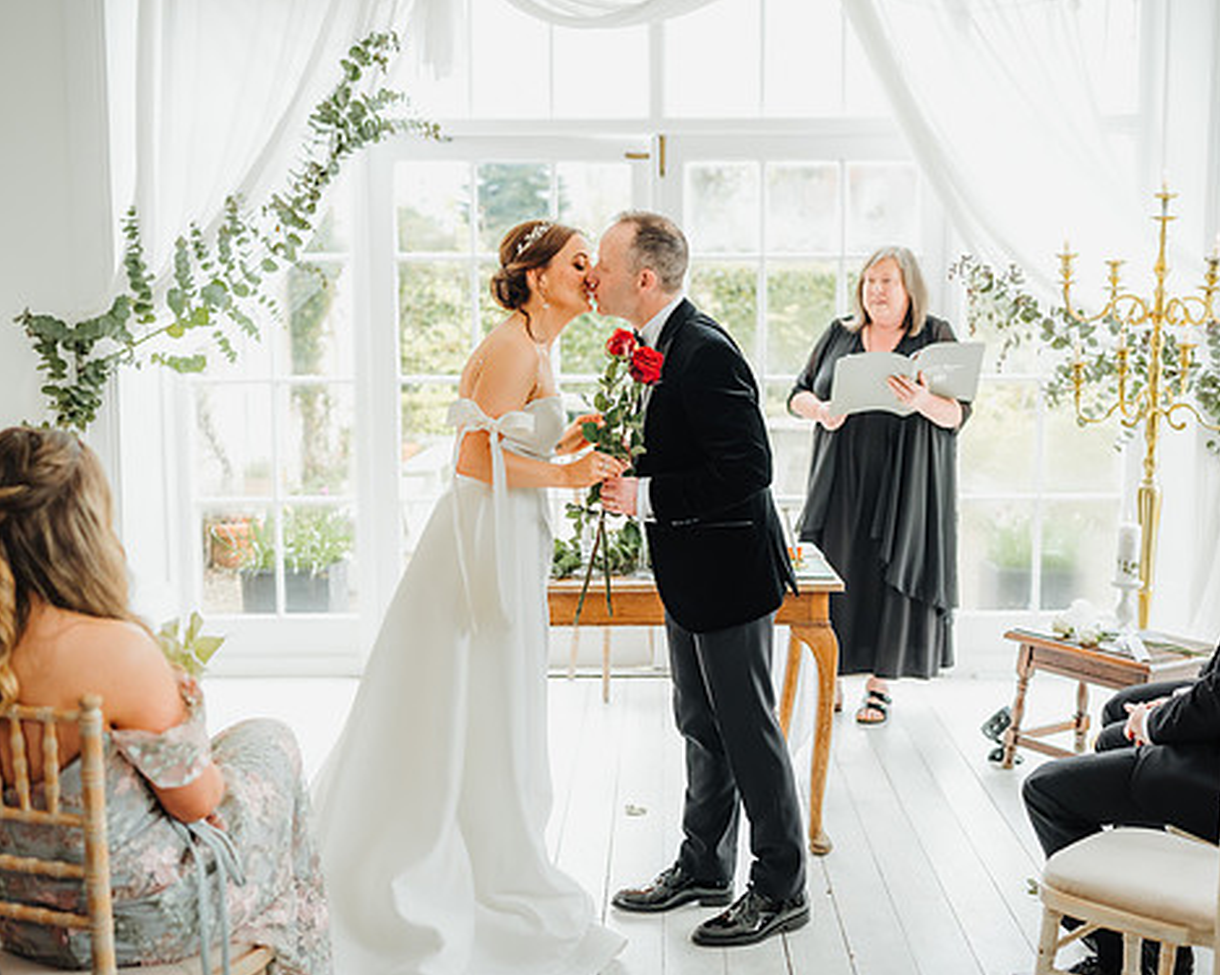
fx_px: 1516
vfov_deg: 35.7
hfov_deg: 43.8
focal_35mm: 42
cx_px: 667
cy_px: 481
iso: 400
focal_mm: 35
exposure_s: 1/250
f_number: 2
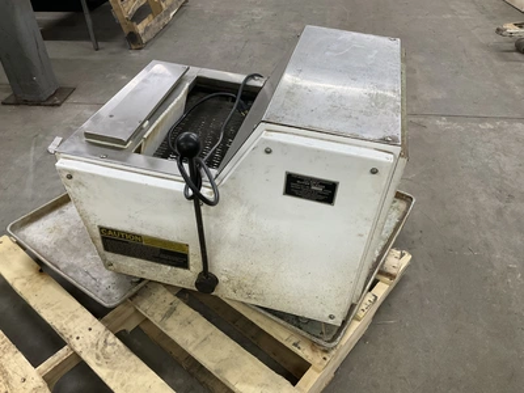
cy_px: 196
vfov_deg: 48.2
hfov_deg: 61.7
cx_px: 262
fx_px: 439
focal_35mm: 29
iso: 100
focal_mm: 3
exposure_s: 1/60
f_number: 1.8
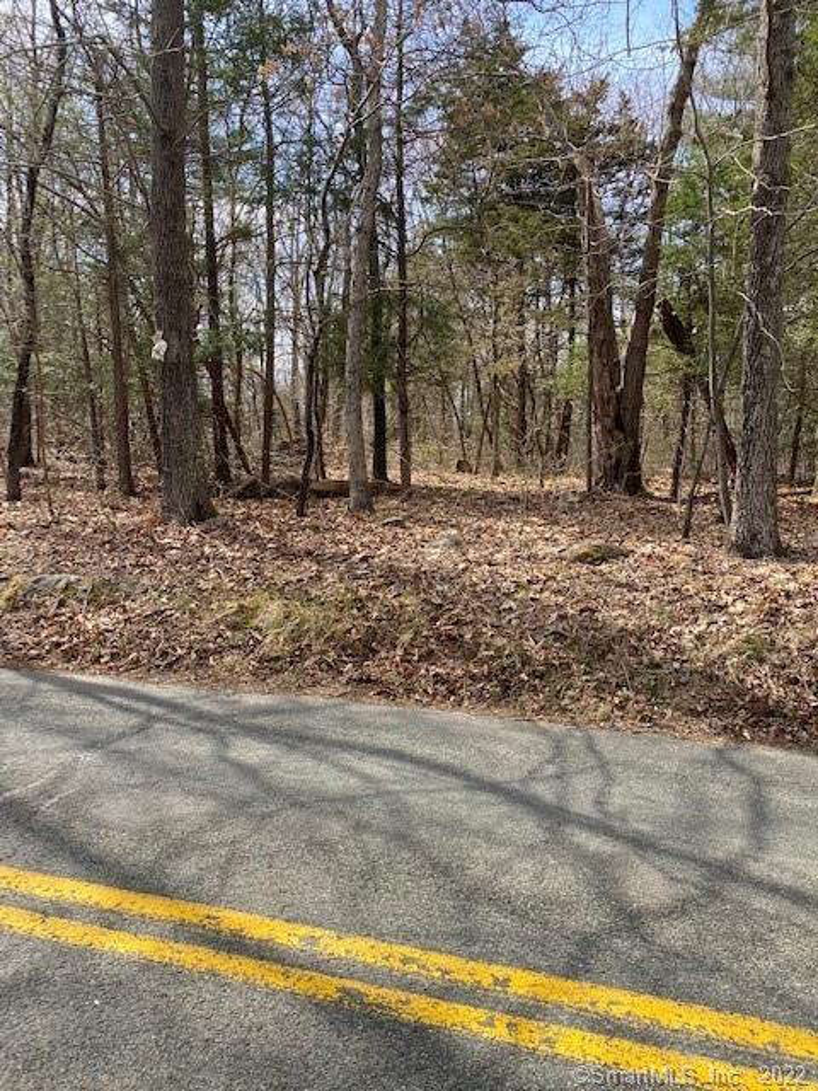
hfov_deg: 53.1
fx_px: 819
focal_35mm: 26
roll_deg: +0.5
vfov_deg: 67.3
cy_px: 546
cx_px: 409
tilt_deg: -4.4
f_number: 1.8
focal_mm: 4.25
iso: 32
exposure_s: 1/990
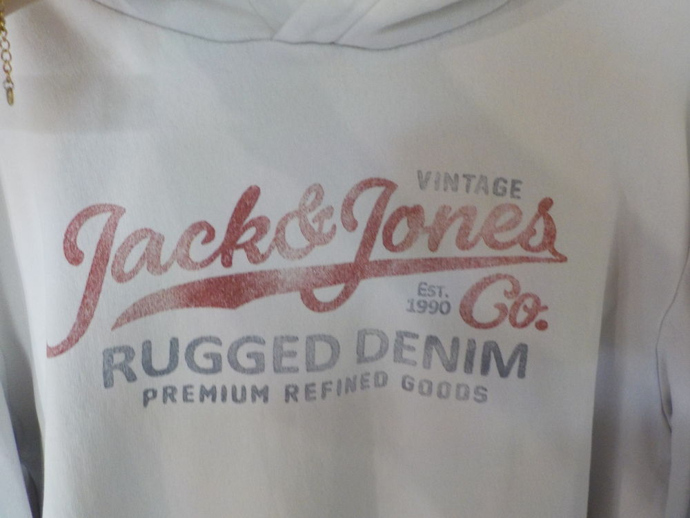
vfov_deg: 46.8
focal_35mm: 30
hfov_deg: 60.0
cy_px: 259
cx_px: 345
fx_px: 598
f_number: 3.3
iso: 400
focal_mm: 4.1
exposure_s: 1/25
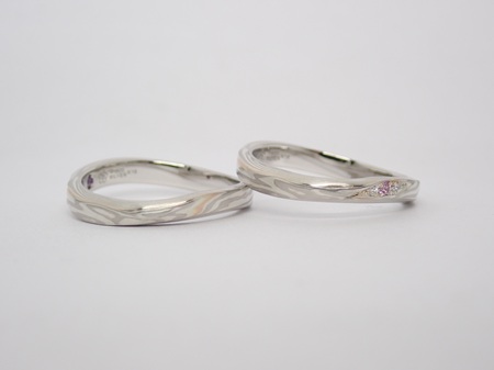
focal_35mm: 77
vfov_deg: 19.1
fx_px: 1098
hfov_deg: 25.3
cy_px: 185
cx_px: 247
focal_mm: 13.65
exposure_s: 1/125
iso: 200
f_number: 4.1
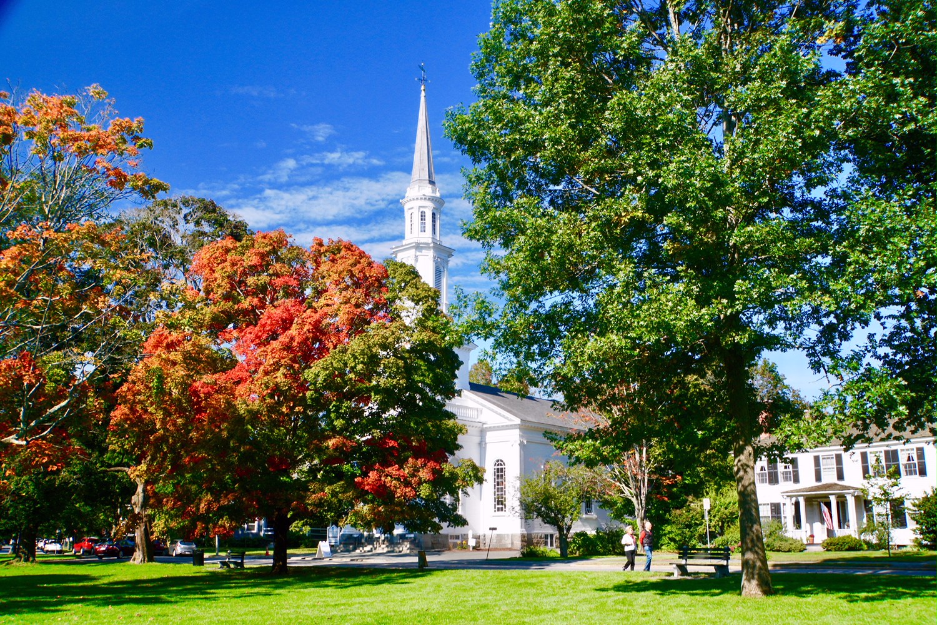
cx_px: 468
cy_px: 312
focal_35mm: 33
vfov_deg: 40.0
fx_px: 859
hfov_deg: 57.2
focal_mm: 22
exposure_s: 1/60
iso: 250
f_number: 11
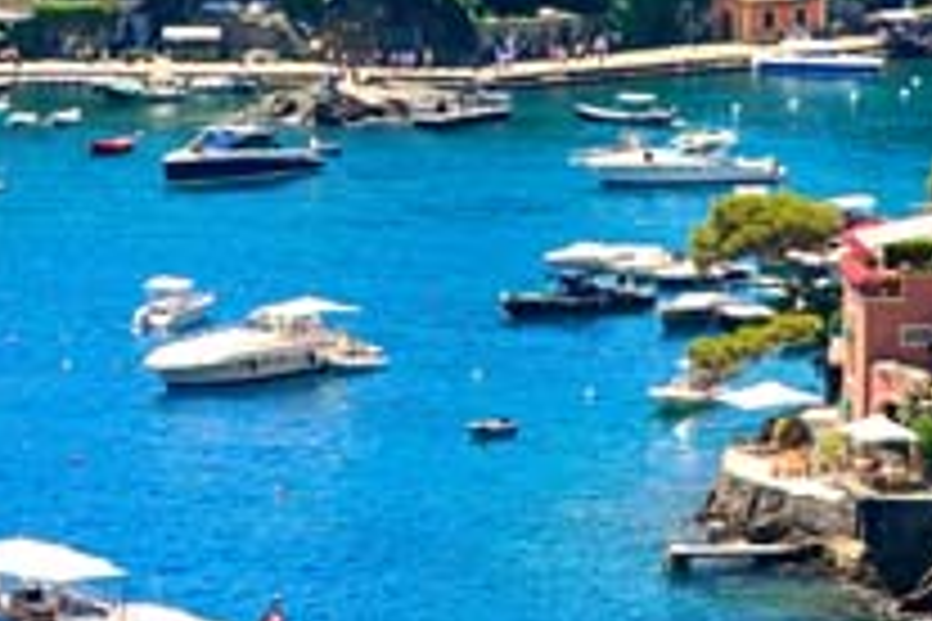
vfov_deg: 7.3
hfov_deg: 10.9
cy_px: 119
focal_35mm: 188
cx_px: 653
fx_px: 4867
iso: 100
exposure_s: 1/200
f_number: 8
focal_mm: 26
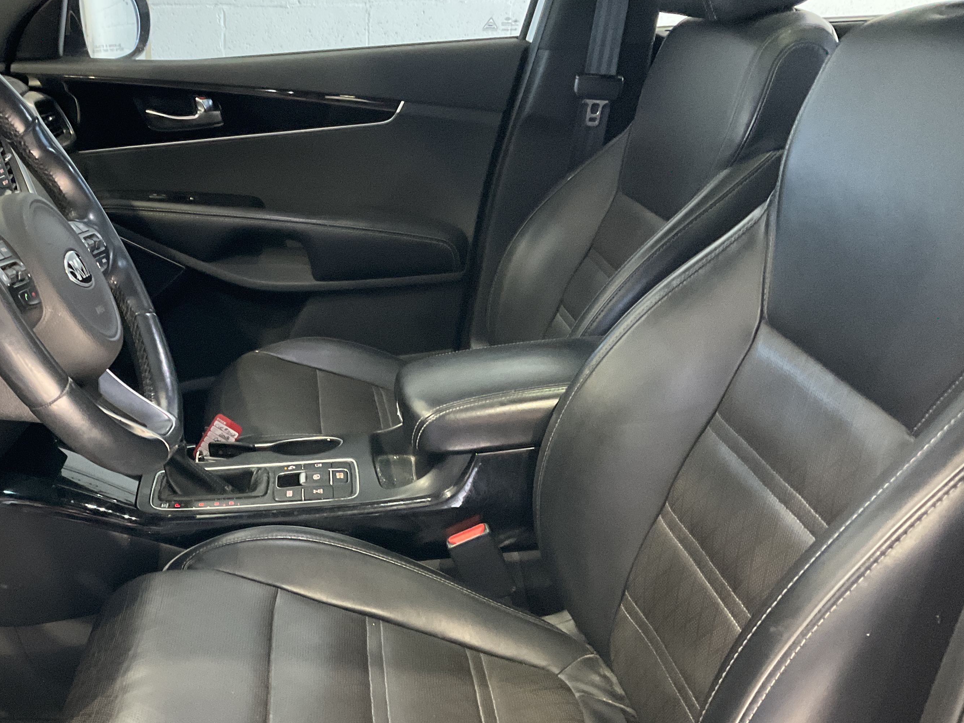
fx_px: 1225
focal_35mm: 44
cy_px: 389
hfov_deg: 41.7
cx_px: 249
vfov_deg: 32.9
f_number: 1.8
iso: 320
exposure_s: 1/56
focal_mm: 3
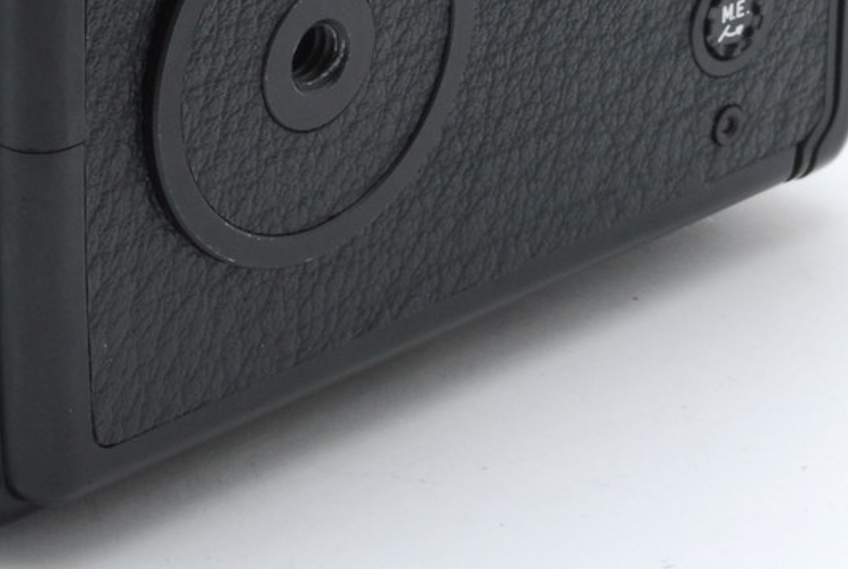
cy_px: -274
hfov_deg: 8.2
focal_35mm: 249
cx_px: 73
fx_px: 5863
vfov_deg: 5.5
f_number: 16
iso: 320
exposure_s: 1/100
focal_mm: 55
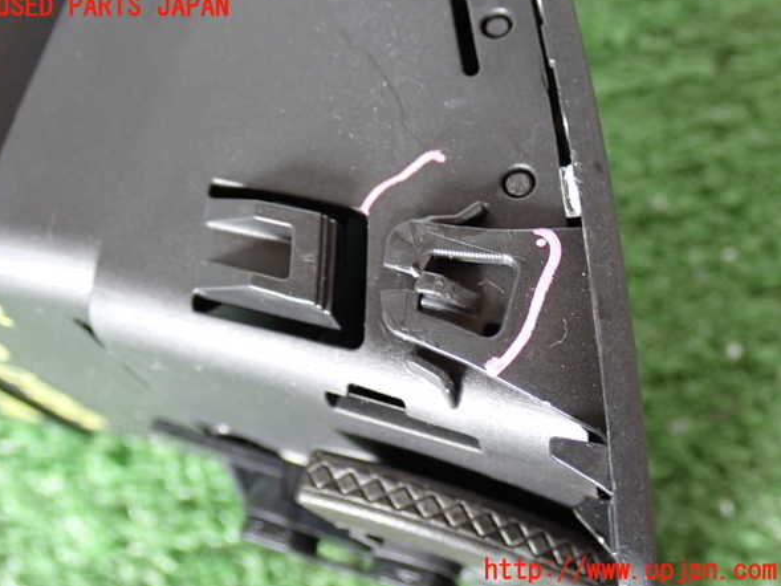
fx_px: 1241
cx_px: 386
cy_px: 289
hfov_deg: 34.9
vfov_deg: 26.6
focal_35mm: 55
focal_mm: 9.65
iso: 800
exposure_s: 1/40
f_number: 3.3
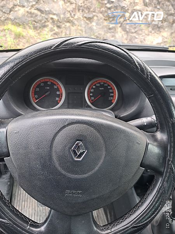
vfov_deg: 71.6
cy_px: 117
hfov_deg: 56.8
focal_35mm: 24
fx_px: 162
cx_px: 88
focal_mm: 5.23
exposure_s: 1/50
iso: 64
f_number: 1.8
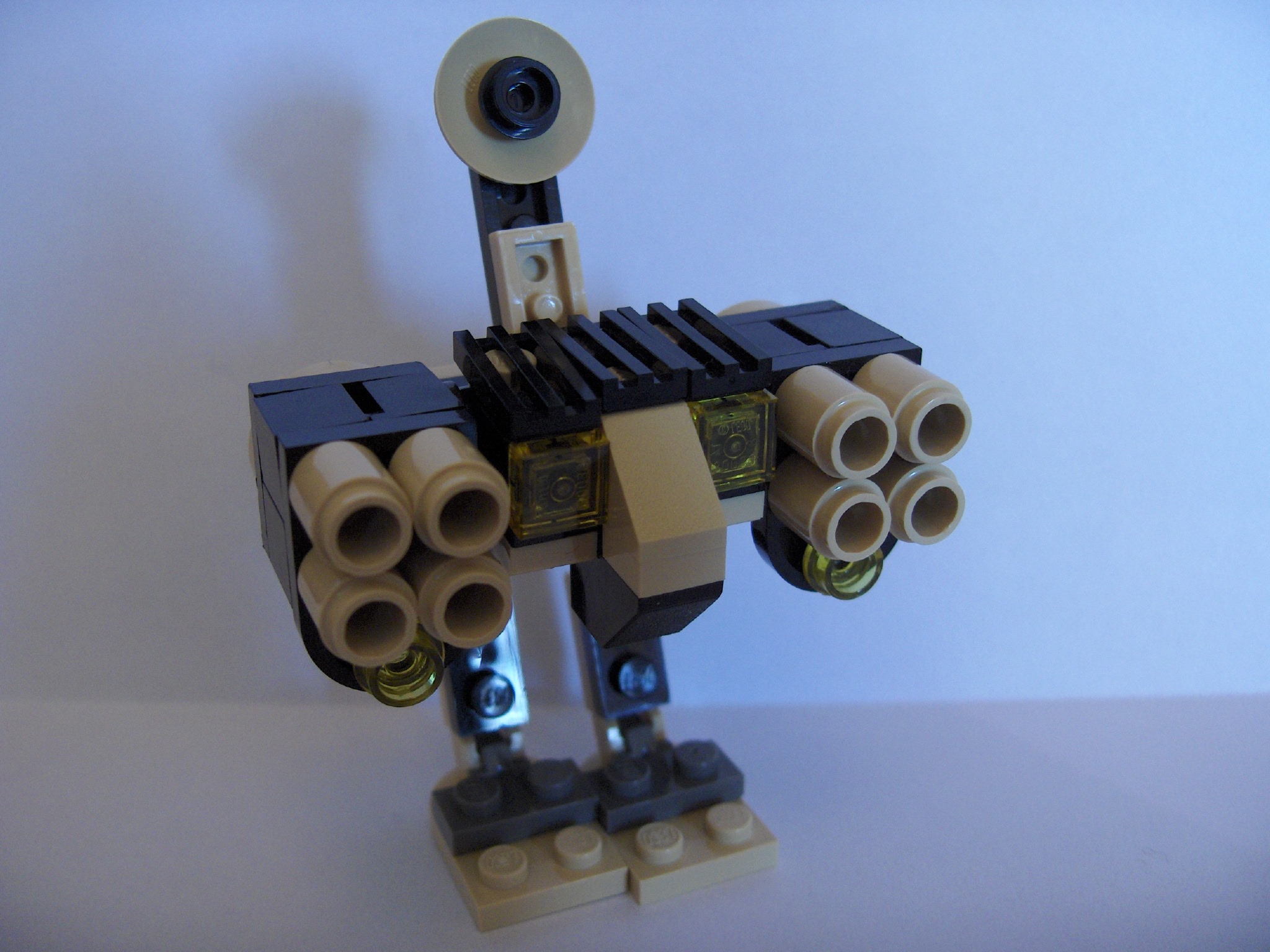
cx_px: 635
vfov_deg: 36.8
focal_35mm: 39
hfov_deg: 47.9
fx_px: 1431
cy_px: 476
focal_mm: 8
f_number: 2.8
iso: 200
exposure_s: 1/94.5
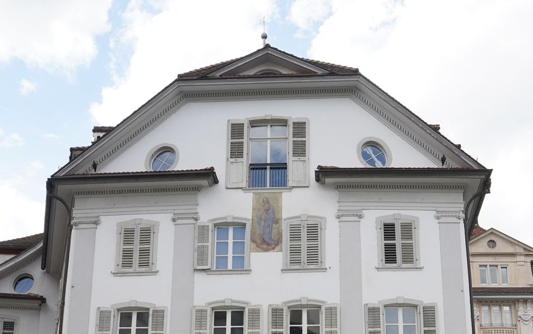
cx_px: 303
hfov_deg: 39.5
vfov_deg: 24.2
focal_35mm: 51
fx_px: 741
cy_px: 340
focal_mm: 24
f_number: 13
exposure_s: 1/320
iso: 500
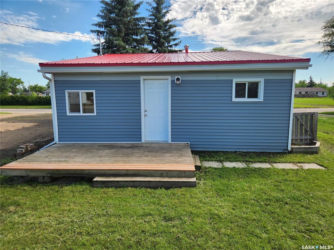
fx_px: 222
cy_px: 125
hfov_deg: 73.9
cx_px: 167
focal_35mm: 23
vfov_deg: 58.9
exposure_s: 1/1238
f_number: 1.8
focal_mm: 5.4
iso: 20
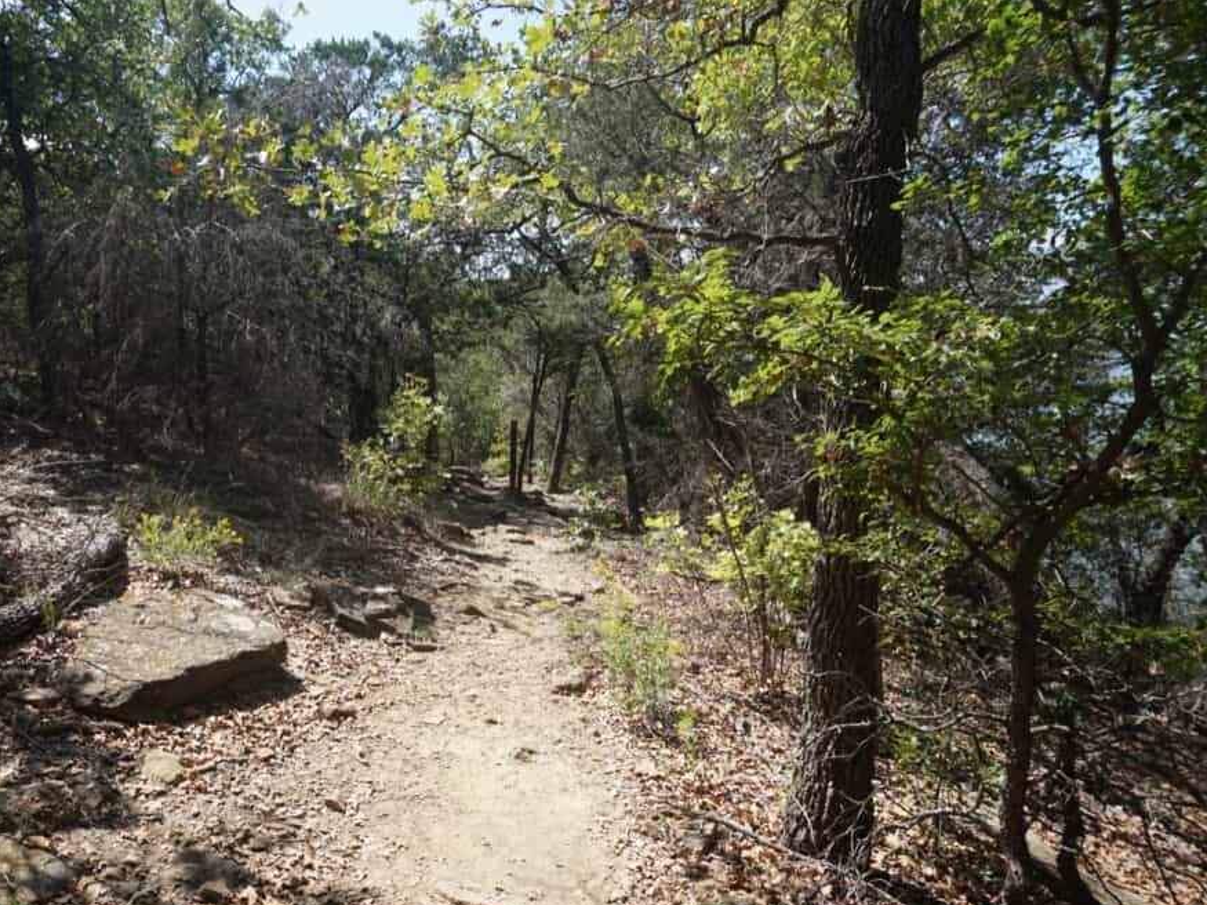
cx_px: 503
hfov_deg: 64.9
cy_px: 468
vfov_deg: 51.3
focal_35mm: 27
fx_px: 941
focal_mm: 16
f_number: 8
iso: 100
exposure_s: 1/125
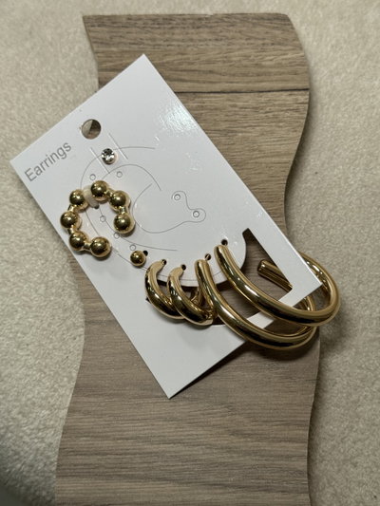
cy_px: 253
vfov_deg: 39.6
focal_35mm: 48
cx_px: 190
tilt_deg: -70.3
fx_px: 702
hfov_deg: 30.3
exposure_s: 1/145
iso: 50
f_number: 1.78
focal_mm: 6.76
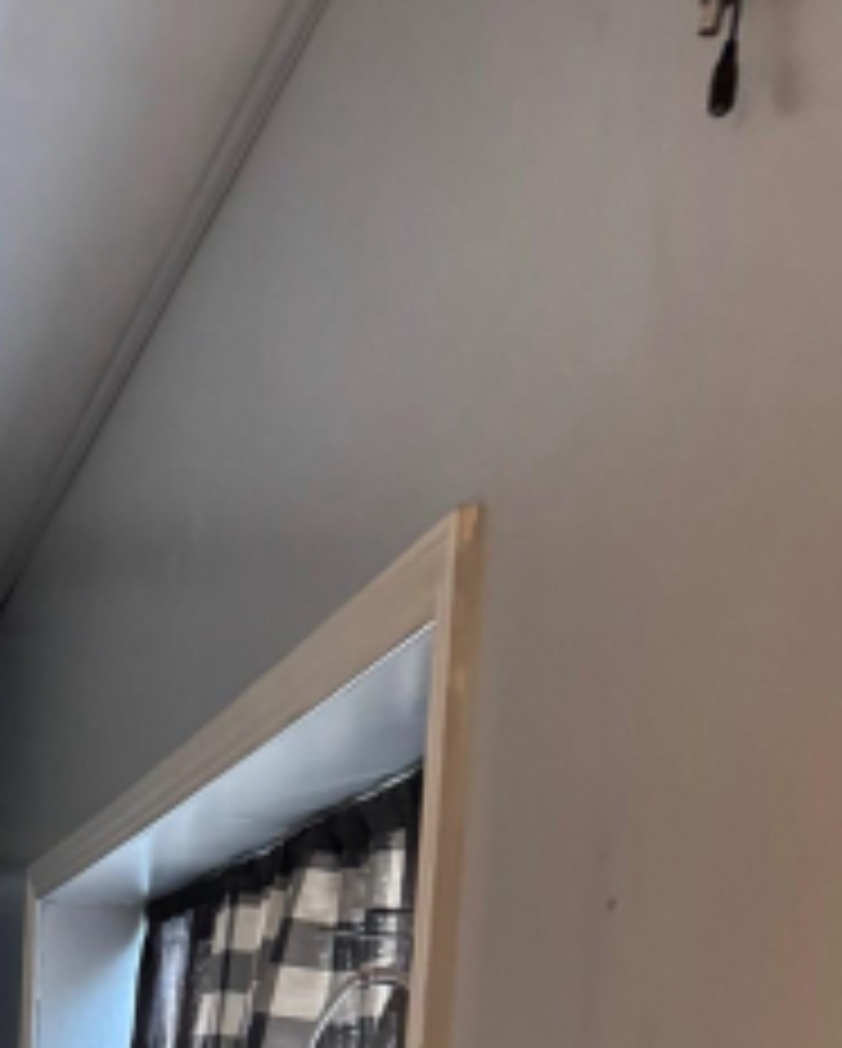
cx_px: -261
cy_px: 1437
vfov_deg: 24.0
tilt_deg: -7.3
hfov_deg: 20.8
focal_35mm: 67
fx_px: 2083
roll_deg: -0.5
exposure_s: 1/30
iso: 800
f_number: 1.78
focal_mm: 6.76
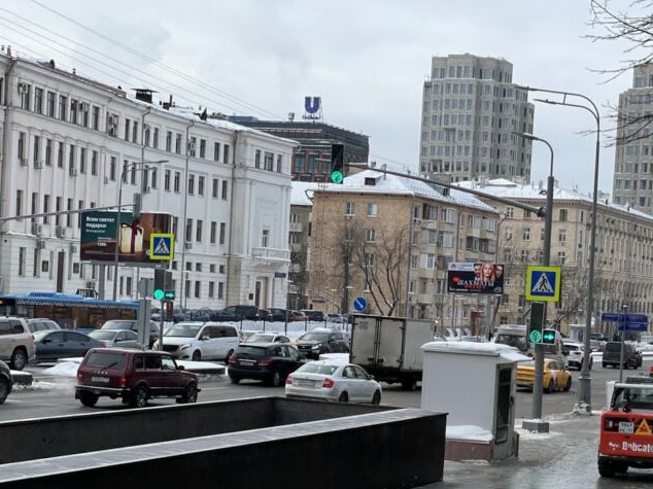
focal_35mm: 84
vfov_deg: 17.5
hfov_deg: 23.1
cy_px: 362
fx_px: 1584
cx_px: 480
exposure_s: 1/516
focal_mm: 6
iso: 32
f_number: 2
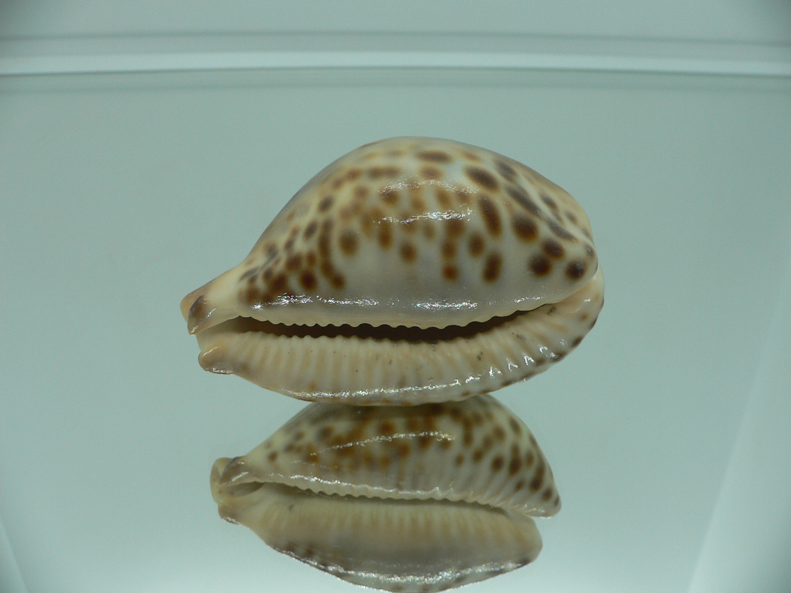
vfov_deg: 40.7
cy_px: 296
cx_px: 396
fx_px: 800
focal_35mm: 35
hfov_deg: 52.6
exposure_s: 1/60
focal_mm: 4.6
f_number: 2.8
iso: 80
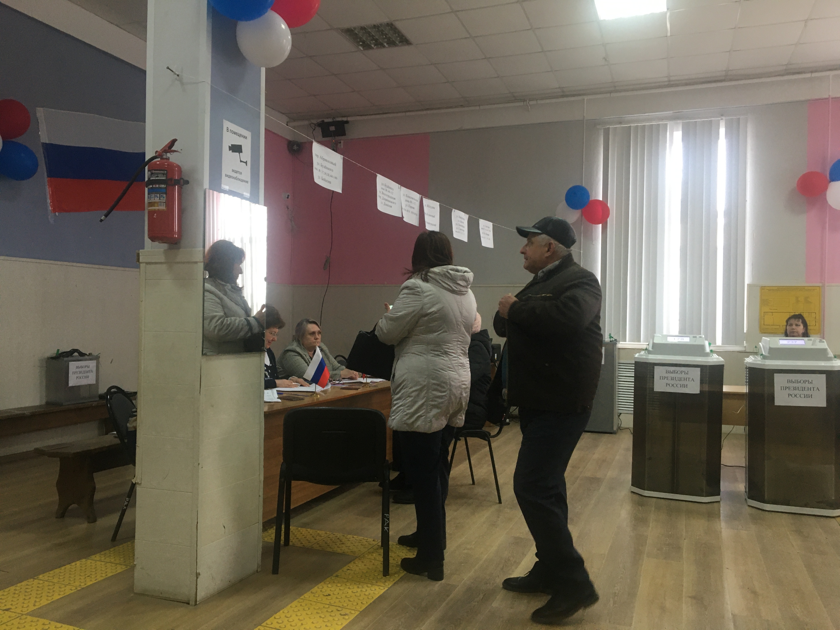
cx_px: 420
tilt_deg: +0.3
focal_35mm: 29
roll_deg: -1.0
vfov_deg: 48.2
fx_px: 704
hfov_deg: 61.7
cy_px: 315
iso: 125
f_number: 2.2
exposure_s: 1/33
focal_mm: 4.15
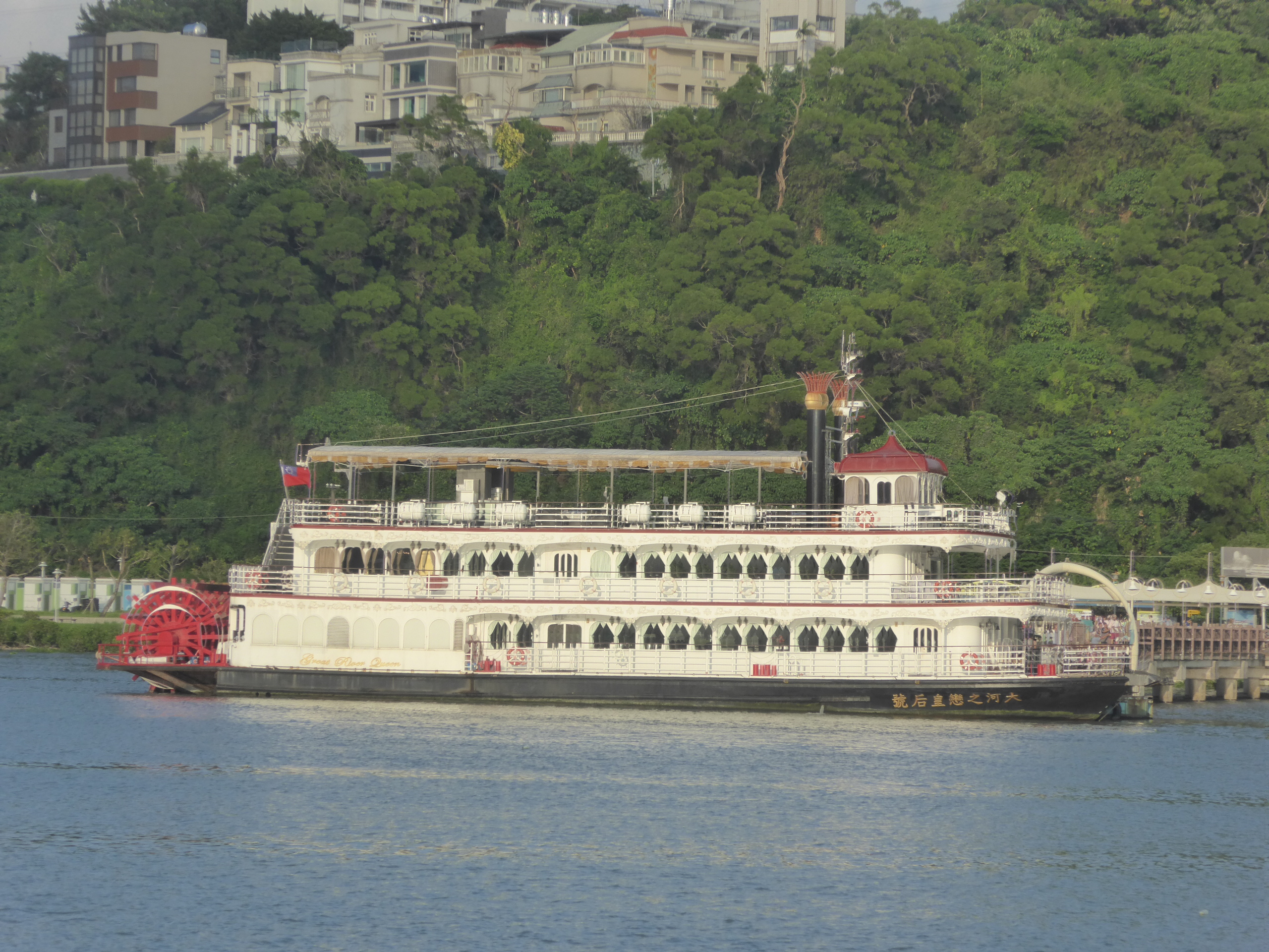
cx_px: 634
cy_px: 476
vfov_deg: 8.8
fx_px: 6159
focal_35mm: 168
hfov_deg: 11.8
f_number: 5.4
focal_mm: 27.1
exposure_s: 1/640
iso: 200
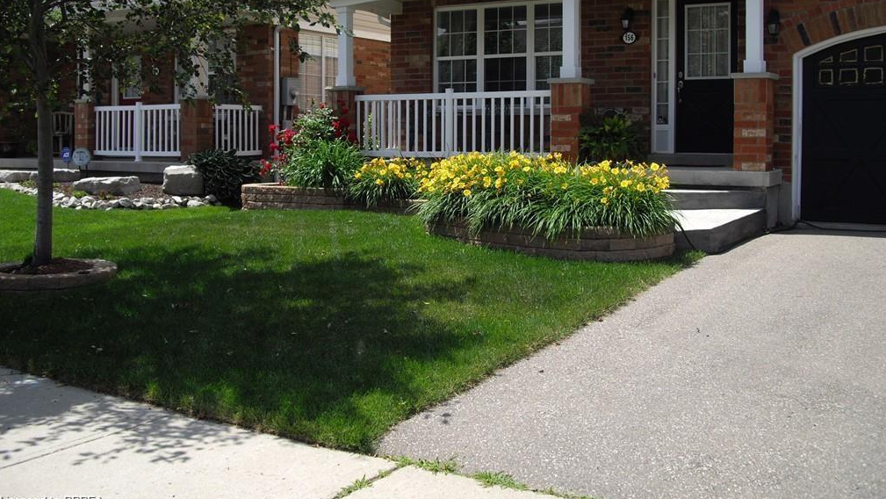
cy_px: 171
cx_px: 447
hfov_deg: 48.3
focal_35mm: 42
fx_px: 987
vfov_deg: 28.2
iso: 64
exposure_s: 1/125
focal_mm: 7.9
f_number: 8
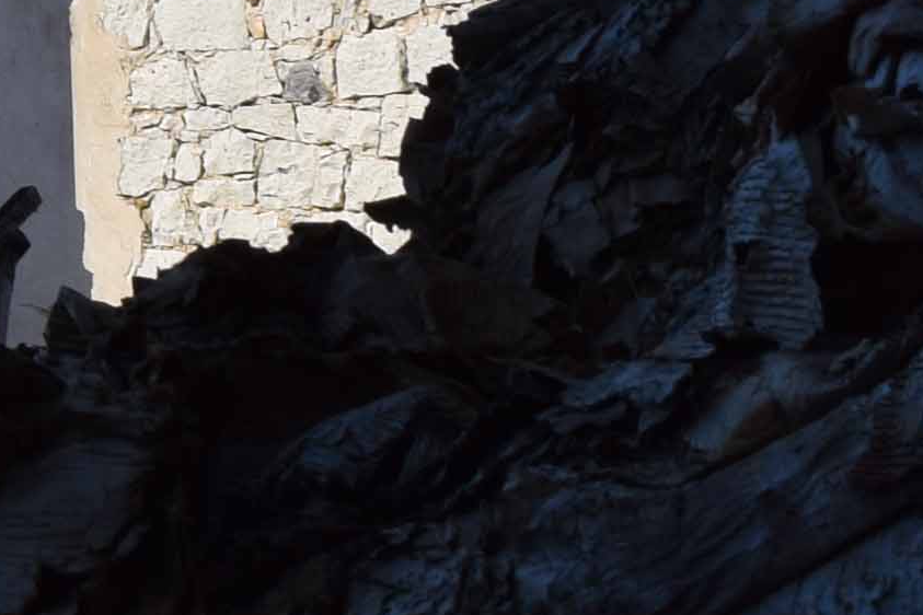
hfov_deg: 7.9
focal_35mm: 235
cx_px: -1509
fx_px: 6025
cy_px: -525
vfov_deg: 5.7
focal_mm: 22
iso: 200
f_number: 11
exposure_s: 1/500
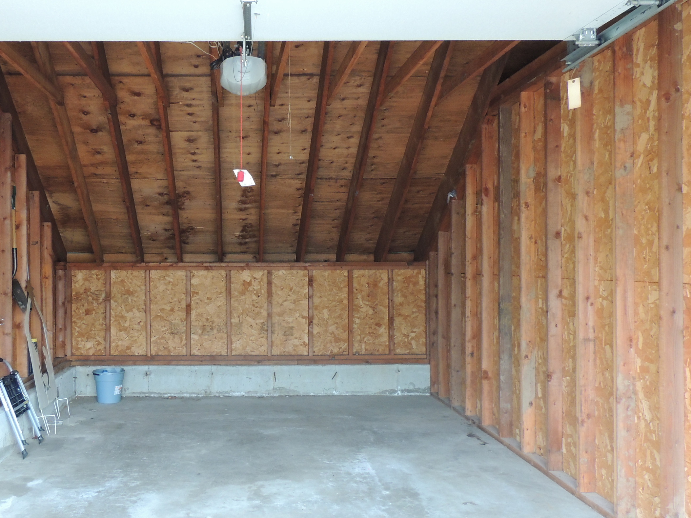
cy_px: 261
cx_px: 234
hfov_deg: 51.7
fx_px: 699
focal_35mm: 35
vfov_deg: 40.7
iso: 320
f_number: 3
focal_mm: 4.3
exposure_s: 1/30
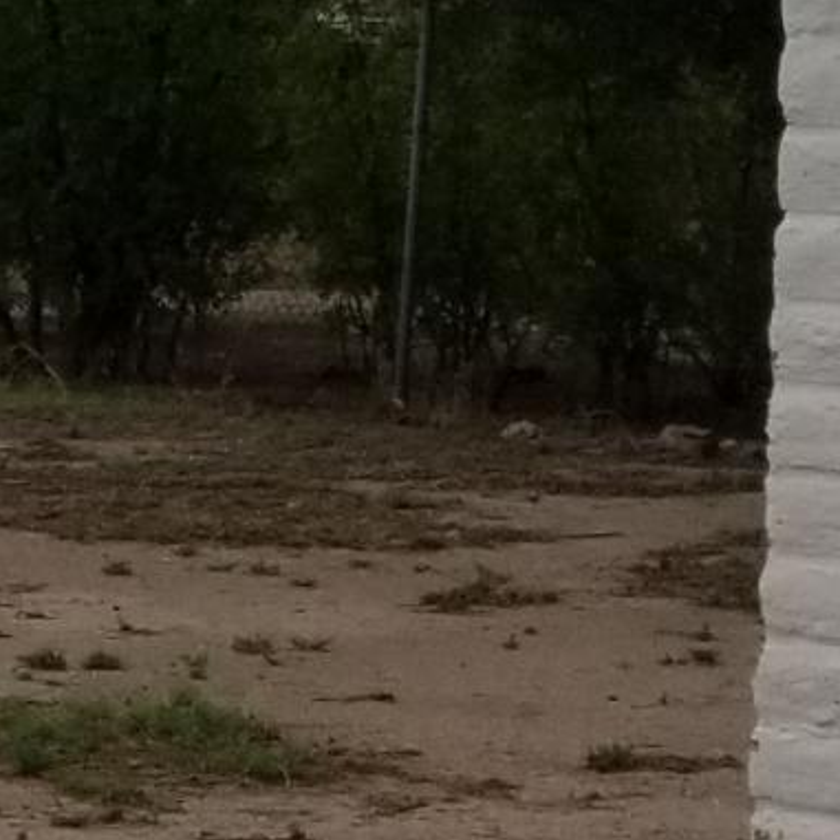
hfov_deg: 8.5
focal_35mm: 181
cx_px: -1460
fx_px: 4969
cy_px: 624
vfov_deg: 9.6
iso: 50
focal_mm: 4.25
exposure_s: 1/2848
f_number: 1.7
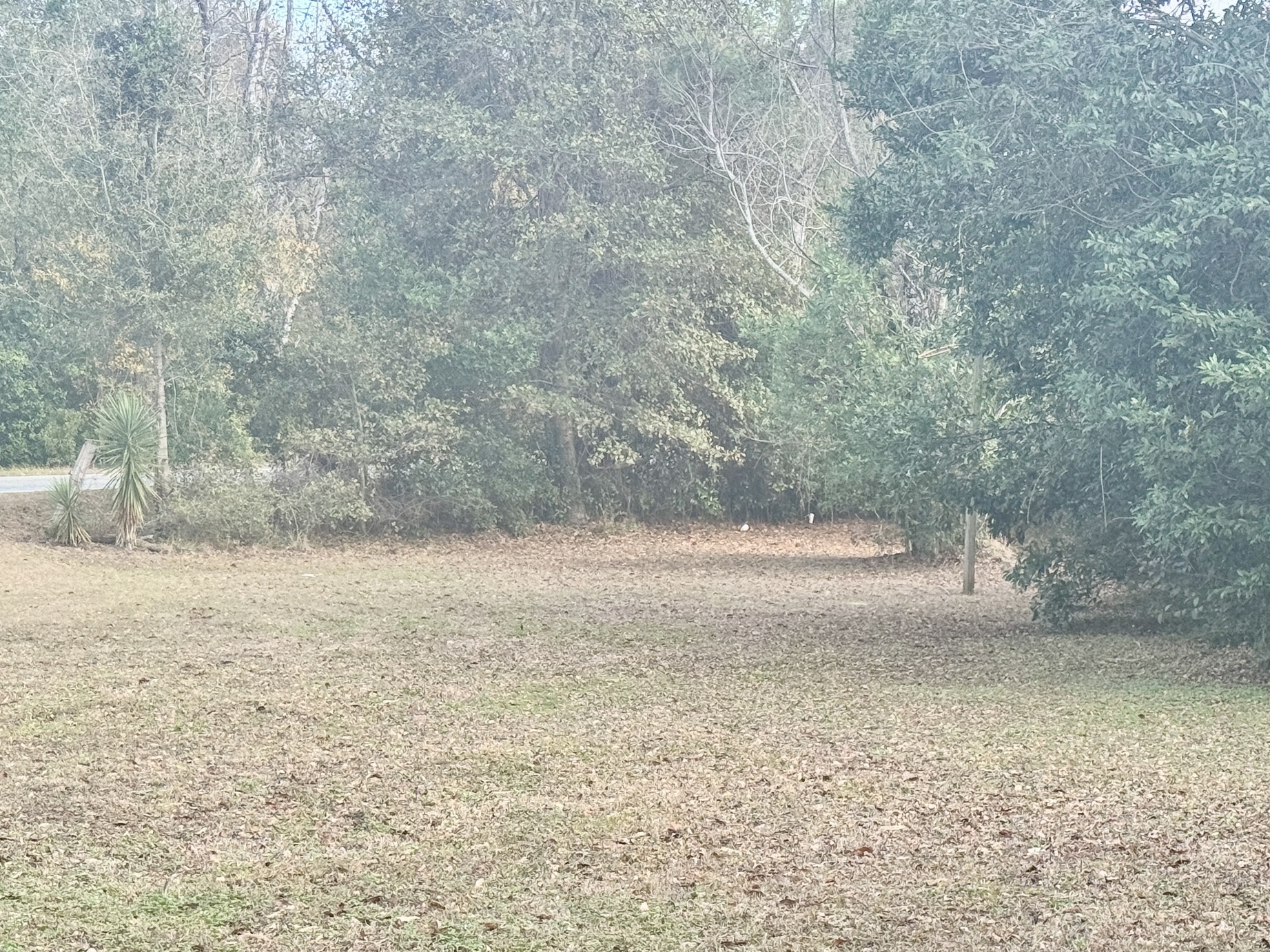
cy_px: 752
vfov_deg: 18.3
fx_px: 2935
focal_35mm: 80
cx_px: 590
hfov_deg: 24.4
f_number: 1.78
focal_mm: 6.76
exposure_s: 1/980
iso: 64
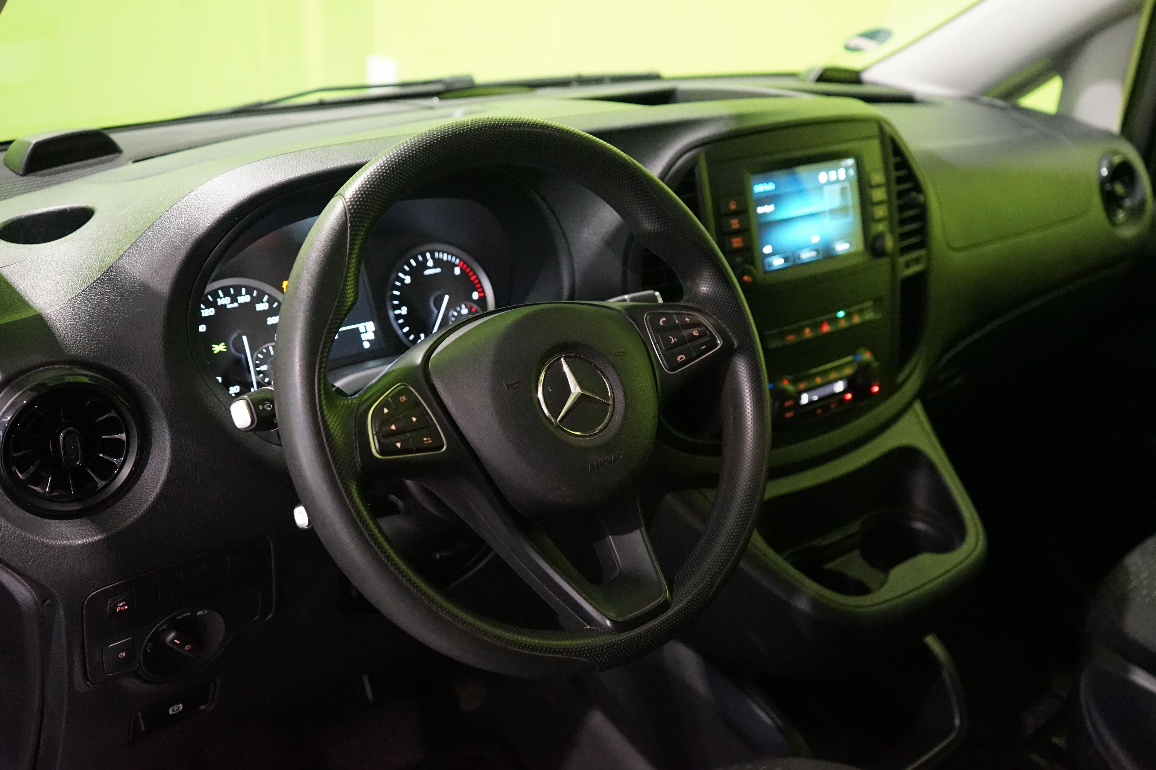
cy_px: 385
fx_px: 1092
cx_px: 578
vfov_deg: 38.9
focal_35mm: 34
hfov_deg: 55.8
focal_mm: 34
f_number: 4
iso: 6400
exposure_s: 1/80
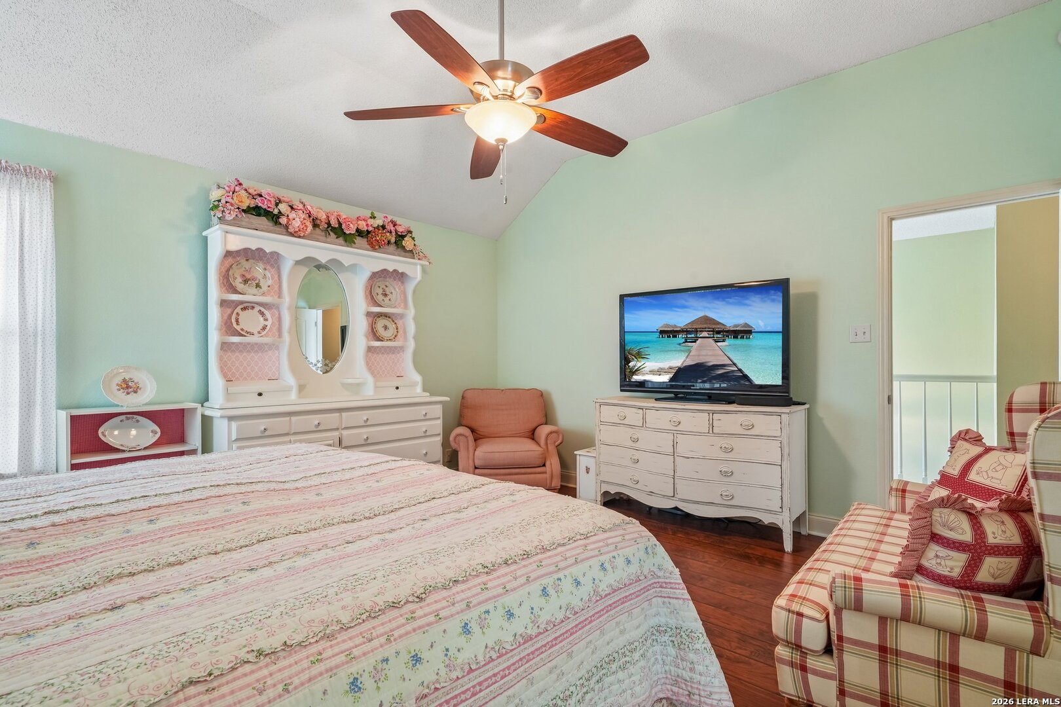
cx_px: 530
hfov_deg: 93.3
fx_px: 501
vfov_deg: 70.4
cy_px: 354
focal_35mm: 17
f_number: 10
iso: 800
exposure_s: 1/8
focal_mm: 17
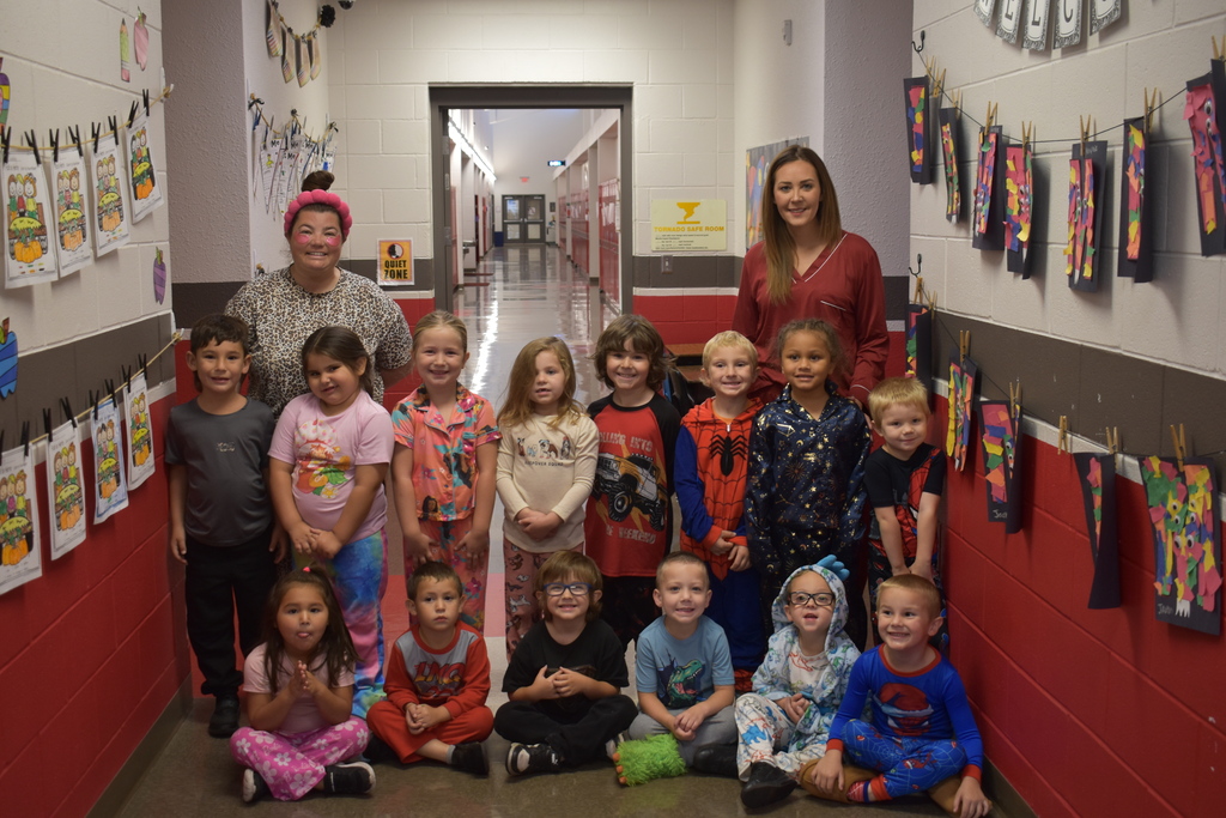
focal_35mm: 42
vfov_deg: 31.9
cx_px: 613
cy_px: 409
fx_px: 1430
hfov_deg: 46.4
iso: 400
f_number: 4.2
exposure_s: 1/40
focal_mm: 28
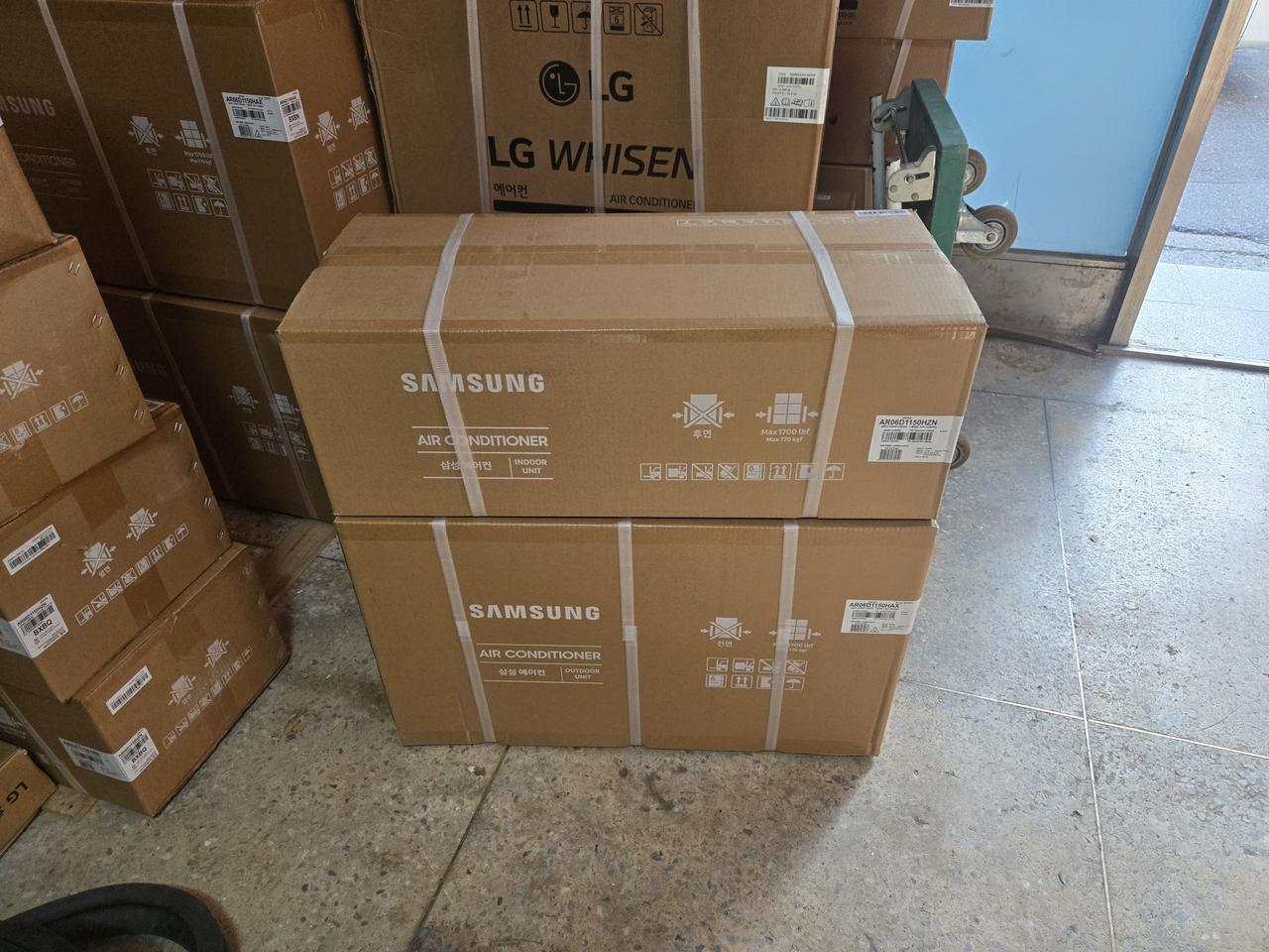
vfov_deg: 58.9
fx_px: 843
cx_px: 634
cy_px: 476
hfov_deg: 73.9
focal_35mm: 23
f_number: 1.8
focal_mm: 5.4
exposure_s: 1/180
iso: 200
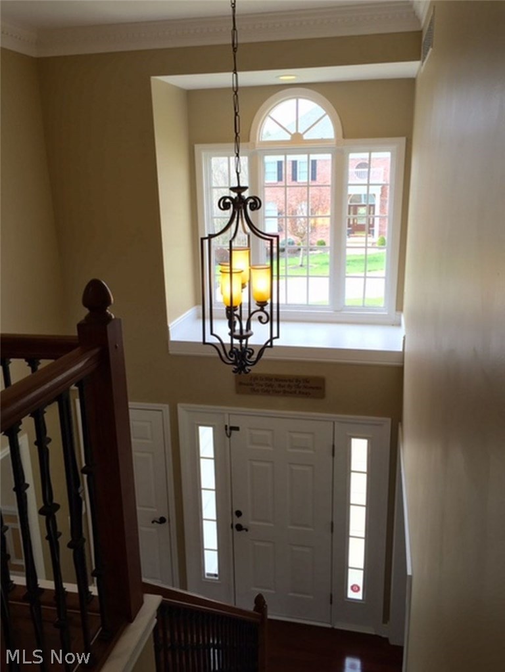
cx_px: 252
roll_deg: +0.6
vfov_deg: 61.6
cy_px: 336
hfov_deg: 48.3
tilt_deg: -15.3
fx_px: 564
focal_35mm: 29
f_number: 2.2
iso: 32
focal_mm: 4.15
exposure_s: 1/161
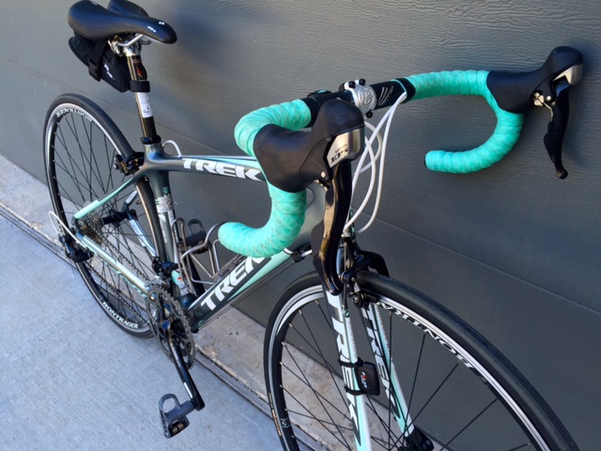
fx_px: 503
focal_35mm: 29
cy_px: 226
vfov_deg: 48.2
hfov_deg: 61.7
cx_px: 300
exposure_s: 1/120
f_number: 2.2
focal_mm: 4.15
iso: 32
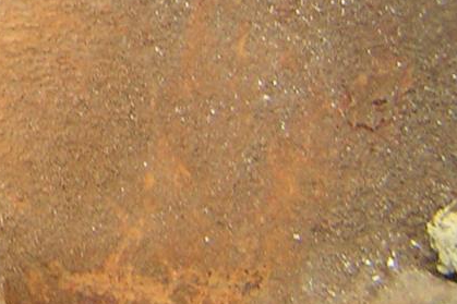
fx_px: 1916
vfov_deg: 8.6
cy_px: -318
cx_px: -309
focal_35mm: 151
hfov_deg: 12.6
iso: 50
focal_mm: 6.3
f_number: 3.5
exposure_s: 1/50
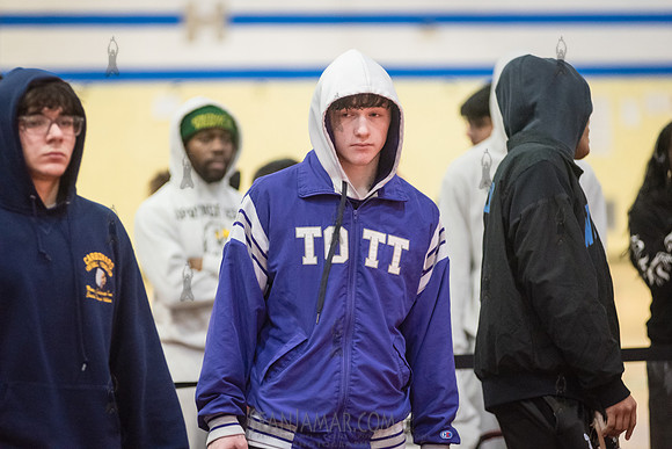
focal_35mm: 170
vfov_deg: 8.1
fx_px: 3174
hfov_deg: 12.1
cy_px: 224
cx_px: 336
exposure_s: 1/320
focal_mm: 170
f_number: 3.2
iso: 8000
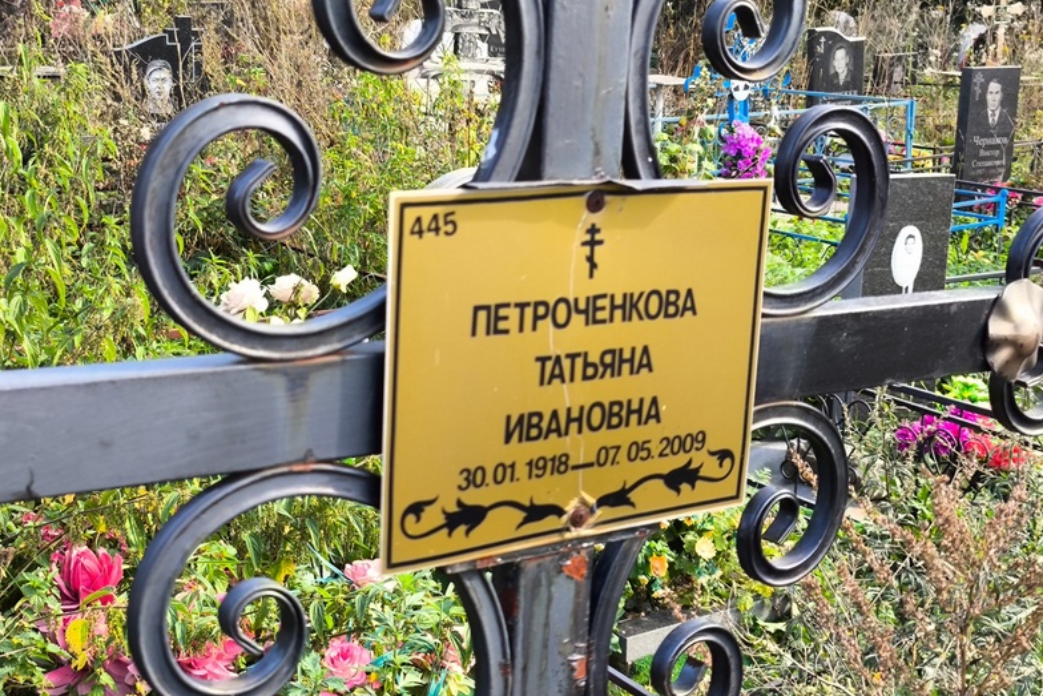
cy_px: 378
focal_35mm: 53
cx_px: 514
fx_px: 1536
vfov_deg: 25.5
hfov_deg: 37.5
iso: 50
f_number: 1.7
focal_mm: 4.71
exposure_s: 1/176
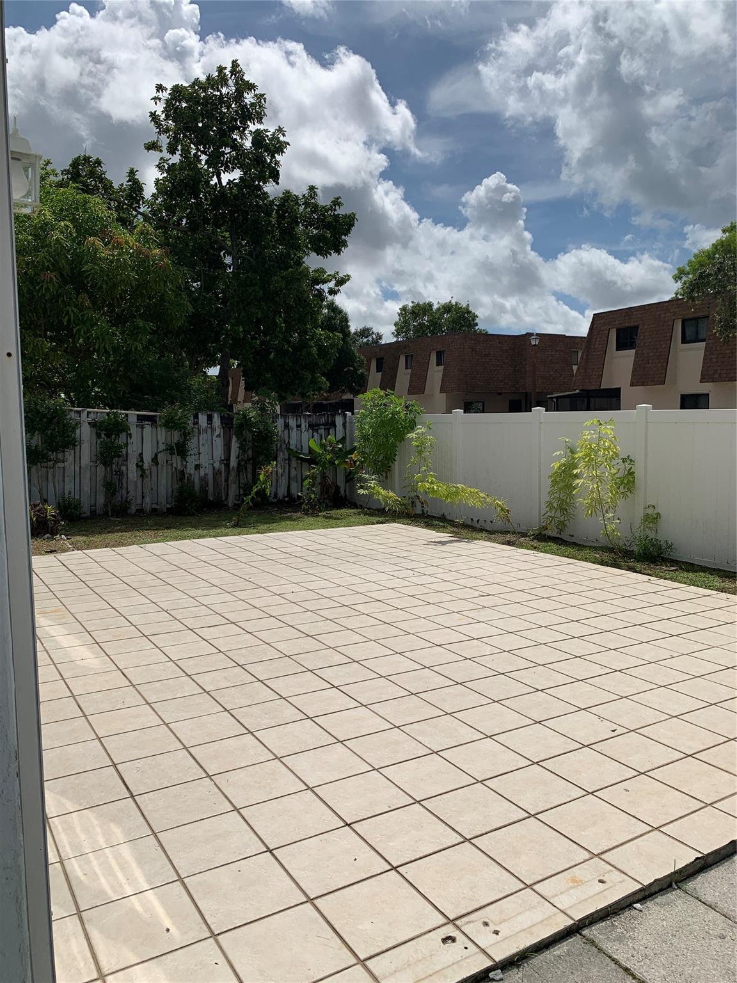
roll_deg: -0.5
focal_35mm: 26
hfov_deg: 53.1
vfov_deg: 67.3
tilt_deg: -5.7
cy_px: 492
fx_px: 738
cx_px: 368
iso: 25
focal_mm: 4.25
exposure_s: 1/8000
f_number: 1.8
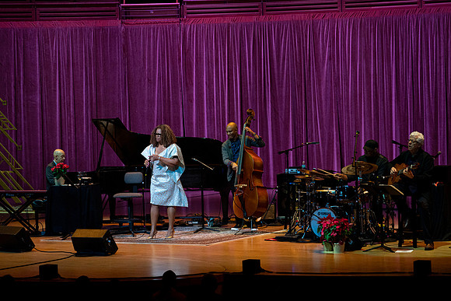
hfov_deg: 16.5
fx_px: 1554
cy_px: 150
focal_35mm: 124
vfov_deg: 11.1
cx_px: 226
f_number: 5.6
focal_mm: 124
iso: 2500
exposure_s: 1/320
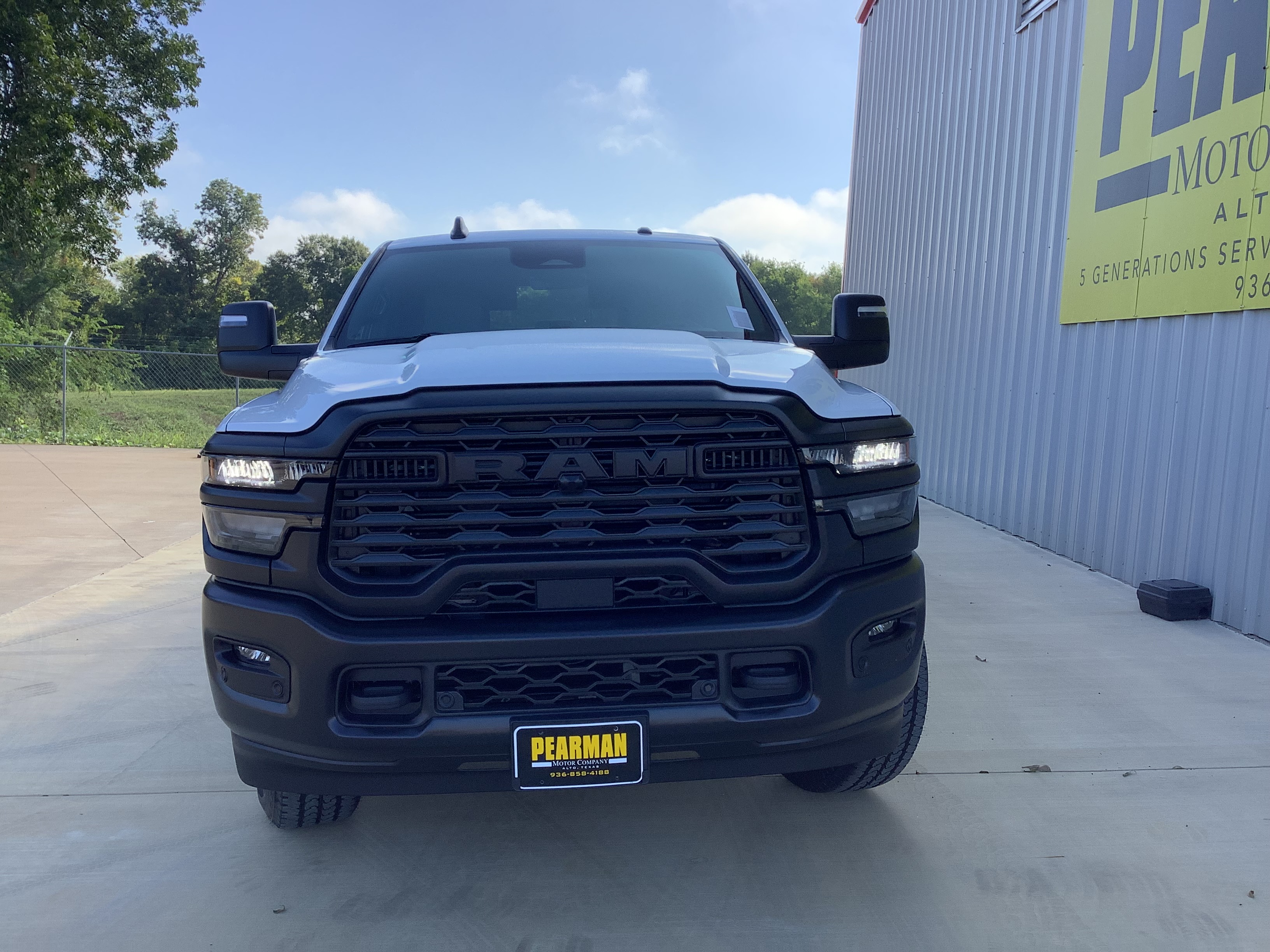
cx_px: 635
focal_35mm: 31
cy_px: 476
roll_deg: -2.4
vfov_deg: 45.4
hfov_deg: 58.4
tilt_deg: -6.0
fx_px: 1137
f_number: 2.4
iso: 25
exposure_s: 1/558
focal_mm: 3.3
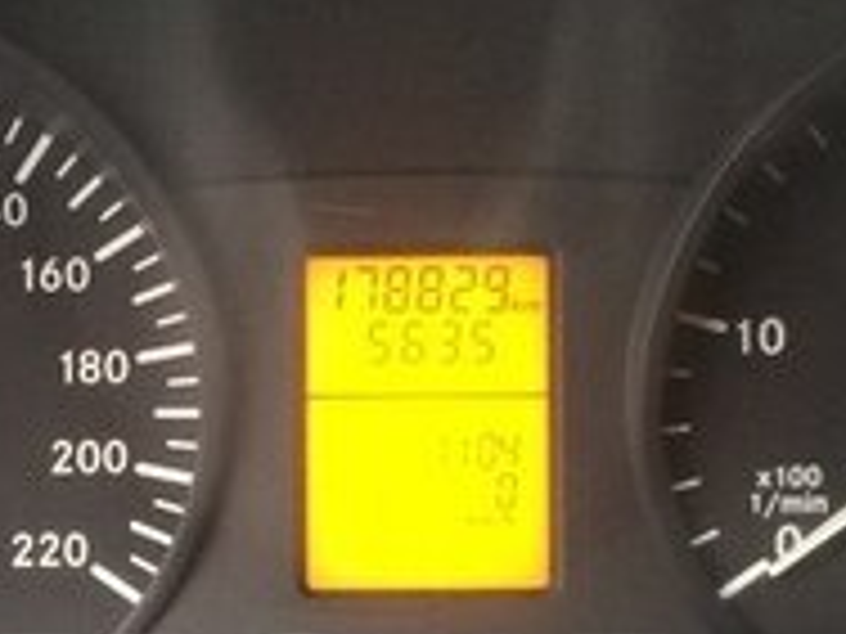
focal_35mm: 102
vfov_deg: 14.2
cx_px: 212
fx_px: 2493
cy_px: 704
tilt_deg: -30.4
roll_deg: -0.4
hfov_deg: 19.1
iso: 100
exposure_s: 1/33
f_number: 2.2
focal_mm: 4.15
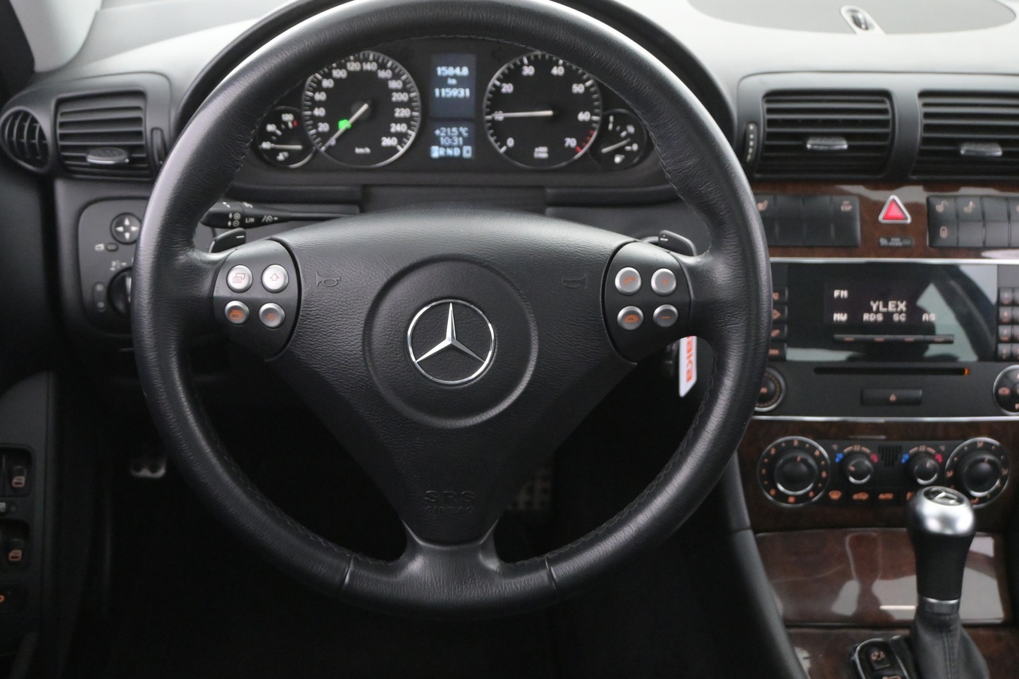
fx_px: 1217
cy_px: 330
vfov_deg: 31.2
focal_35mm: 43
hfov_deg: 45.3
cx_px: 445
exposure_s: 1/40
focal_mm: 24
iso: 5000
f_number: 4.2
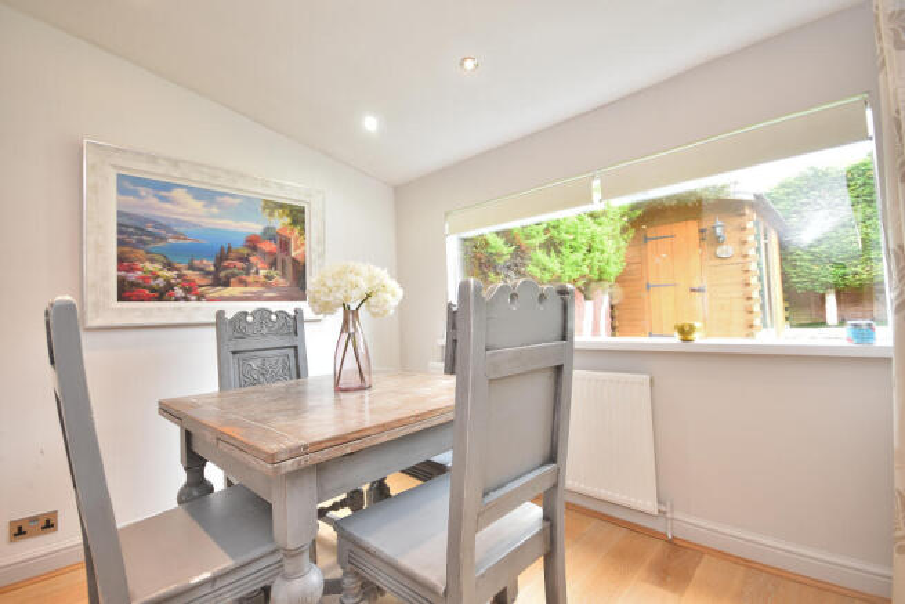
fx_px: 377
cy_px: 302
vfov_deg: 77.4
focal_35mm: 15
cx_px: 452
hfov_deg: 100.4
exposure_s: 1/8
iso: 100
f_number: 4.5
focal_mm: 10
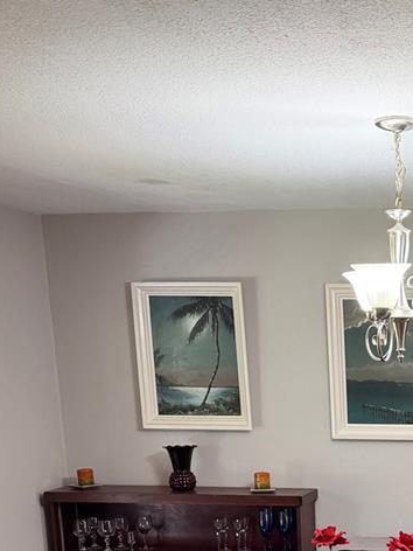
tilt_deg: -12.5
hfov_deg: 22.6
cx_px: 463
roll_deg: -0.6
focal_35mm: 61
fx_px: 970
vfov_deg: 29.3
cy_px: 570
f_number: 1.78
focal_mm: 6.76
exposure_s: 1/60
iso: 200
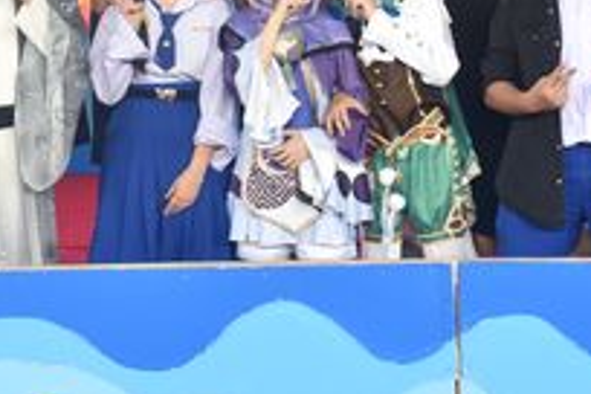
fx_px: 1839
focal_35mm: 112
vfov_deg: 12.0
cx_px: 298
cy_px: -72
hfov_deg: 18.3
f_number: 4
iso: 1250
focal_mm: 38
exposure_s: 1/80
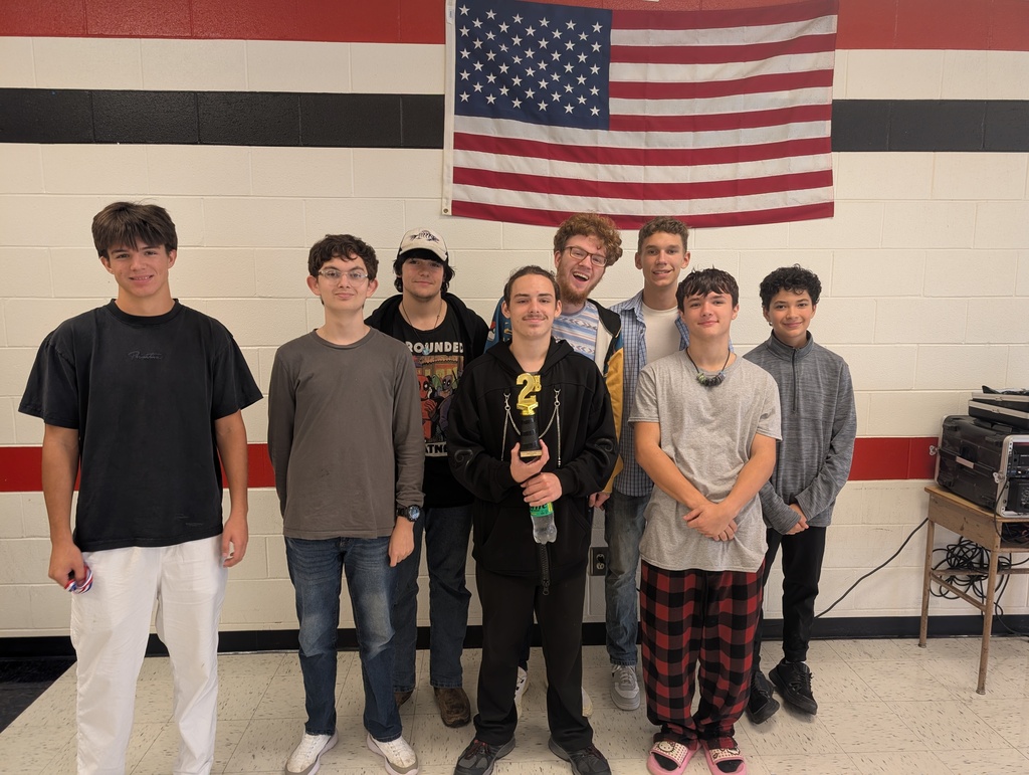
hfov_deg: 71.5
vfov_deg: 56.9
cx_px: 514
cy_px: 388
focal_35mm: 24
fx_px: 714
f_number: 1.68
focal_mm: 6.9
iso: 46
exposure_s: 1/25.2
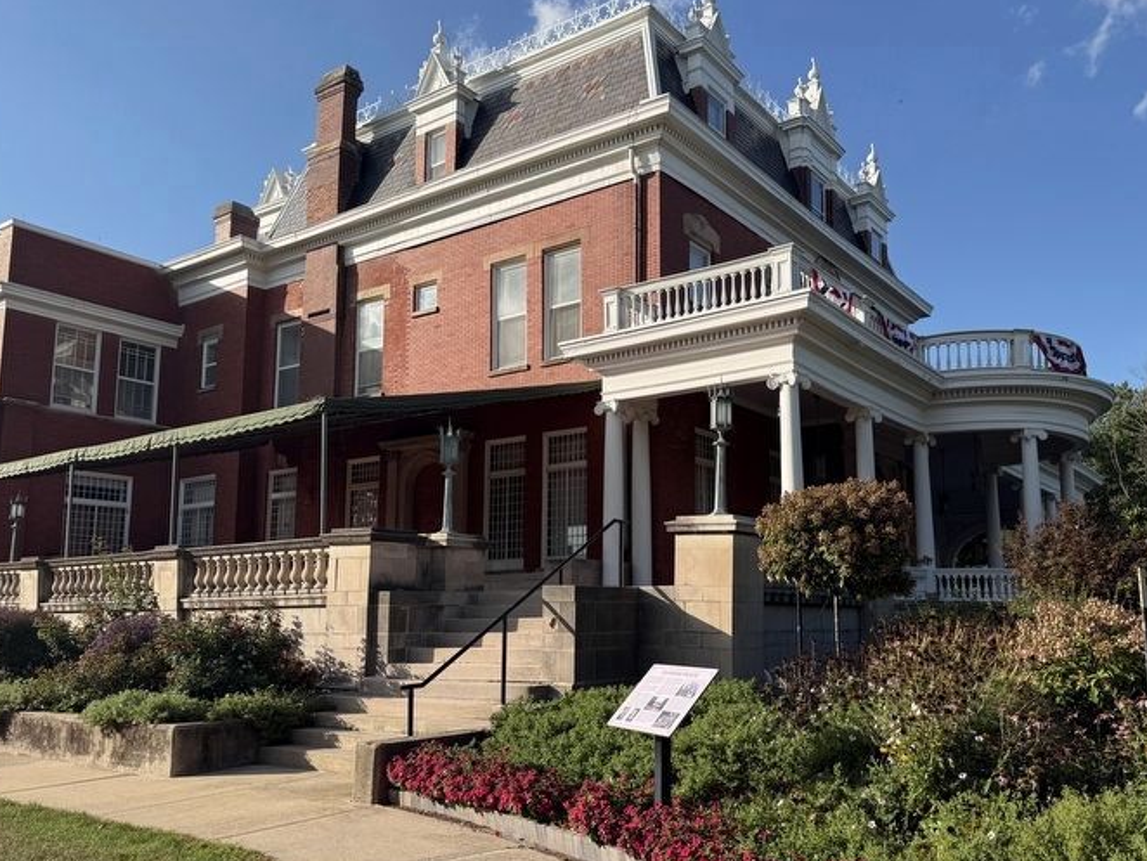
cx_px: 639
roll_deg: -0.4
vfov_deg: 48.1
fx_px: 961
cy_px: 483
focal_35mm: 29
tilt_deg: +8.2
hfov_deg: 61.5
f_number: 1.78
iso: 80
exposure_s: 1/3021
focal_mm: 6.76
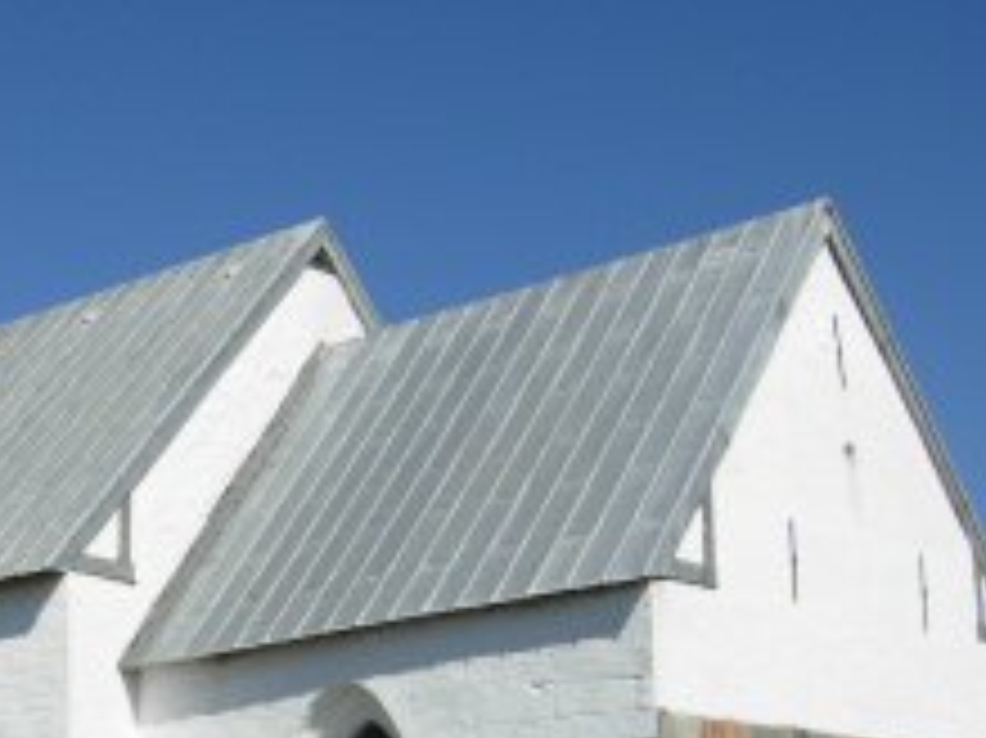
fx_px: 1993
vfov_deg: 20.7
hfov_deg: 26.9
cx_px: 106
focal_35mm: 70
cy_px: 610
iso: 50
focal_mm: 7.5
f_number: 6.8
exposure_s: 1/443
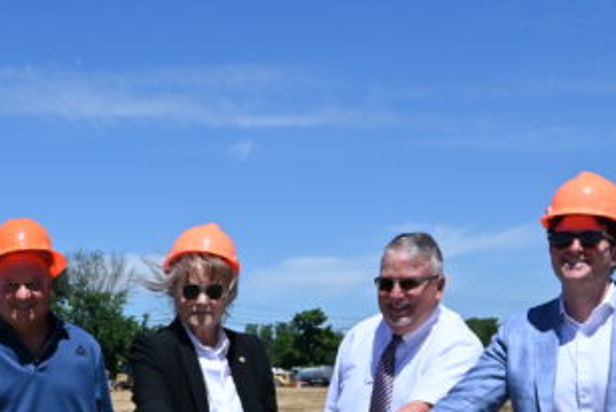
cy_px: 613
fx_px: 1862
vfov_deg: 12.1
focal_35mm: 109
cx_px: -8
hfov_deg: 18.3
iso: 100
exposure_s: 1/500
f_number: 8
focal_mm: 32.5
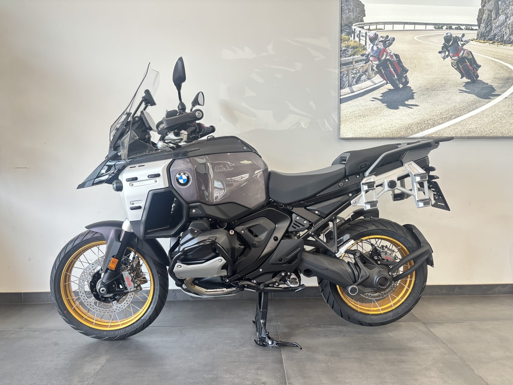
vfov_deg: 53.1
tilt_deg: -5.6
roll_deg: +0.9
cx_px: 256
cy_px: 192
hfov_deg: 67.3
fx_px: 385
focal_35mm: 26
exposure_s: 1/119
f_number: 1.6
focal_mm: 5.96
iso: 125
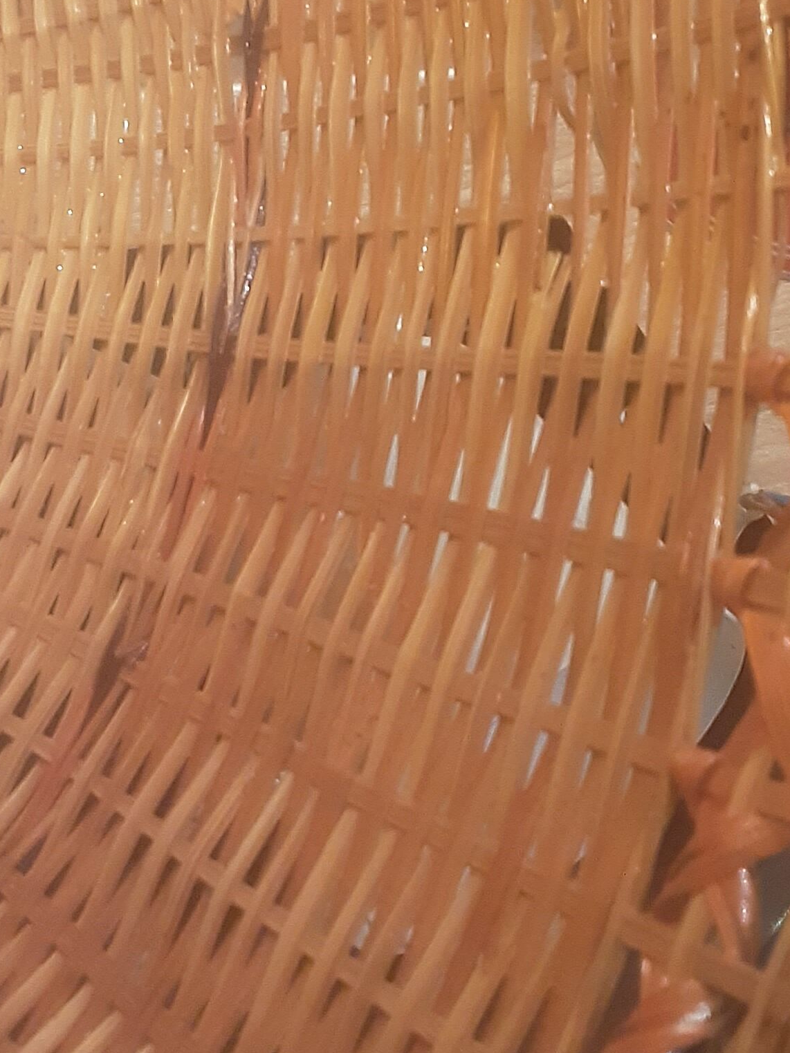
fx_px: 1826
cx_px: 421
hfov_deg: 24.4
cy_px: 170
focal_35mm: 60
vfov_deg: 31.1
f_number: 1.9
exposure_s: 1/25
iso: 250
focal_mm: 2.9
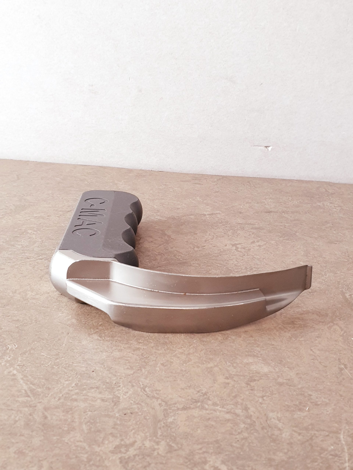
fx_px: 354
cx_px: 176
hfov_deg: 53.1
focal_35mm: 26
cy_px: 235
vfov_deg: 67.3
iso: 250
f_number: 2.4
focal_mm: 4.3
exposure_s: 1/50
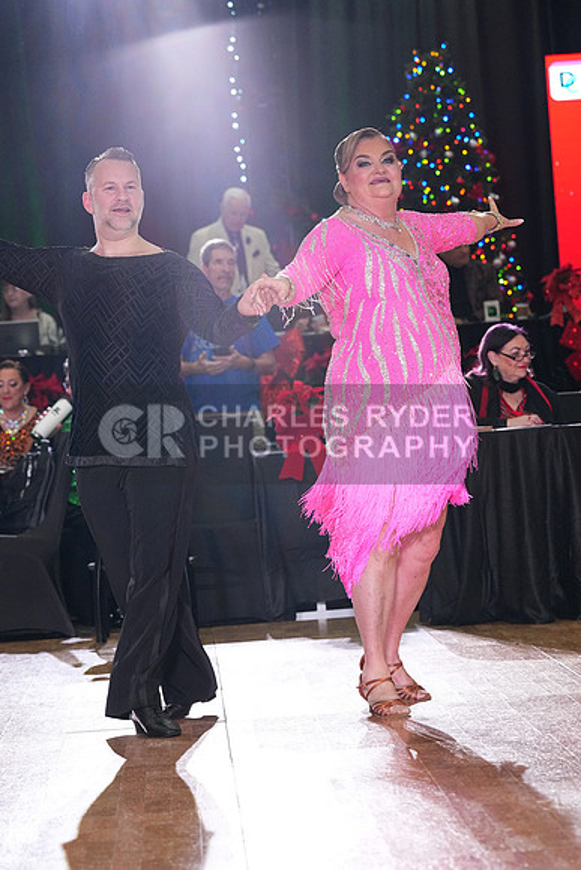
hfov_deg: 10.2
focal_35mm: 135
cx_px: 290
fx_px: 3266
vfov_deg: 15.2
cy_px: 435
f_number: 5.6
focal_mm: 135
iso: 5000
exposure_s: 1/320
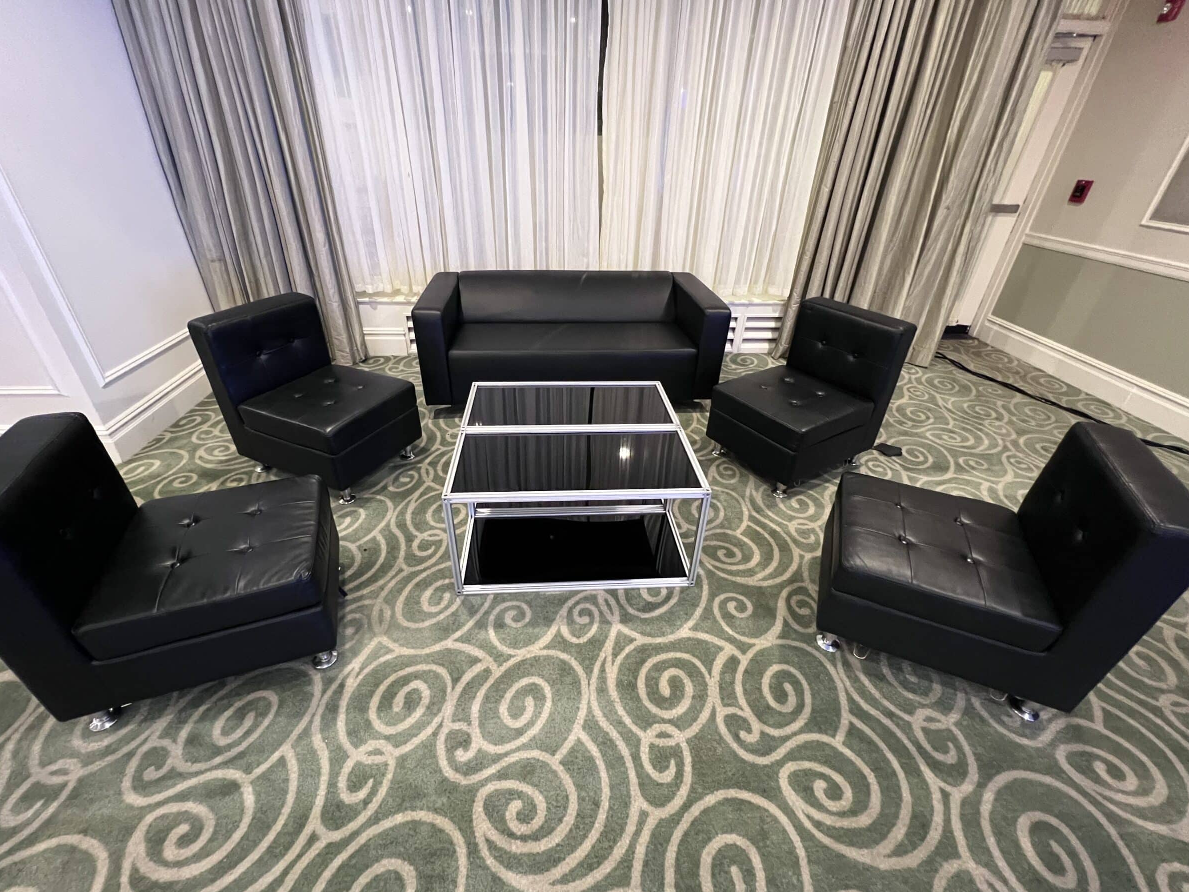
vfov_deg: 85.7
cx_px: 583
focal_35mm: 14
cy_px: 448
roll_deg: -2.1
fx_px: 481
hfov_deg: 102.0
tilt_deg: -31.8
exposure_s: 1/40
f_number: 1.8
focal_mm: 1.57
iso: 800
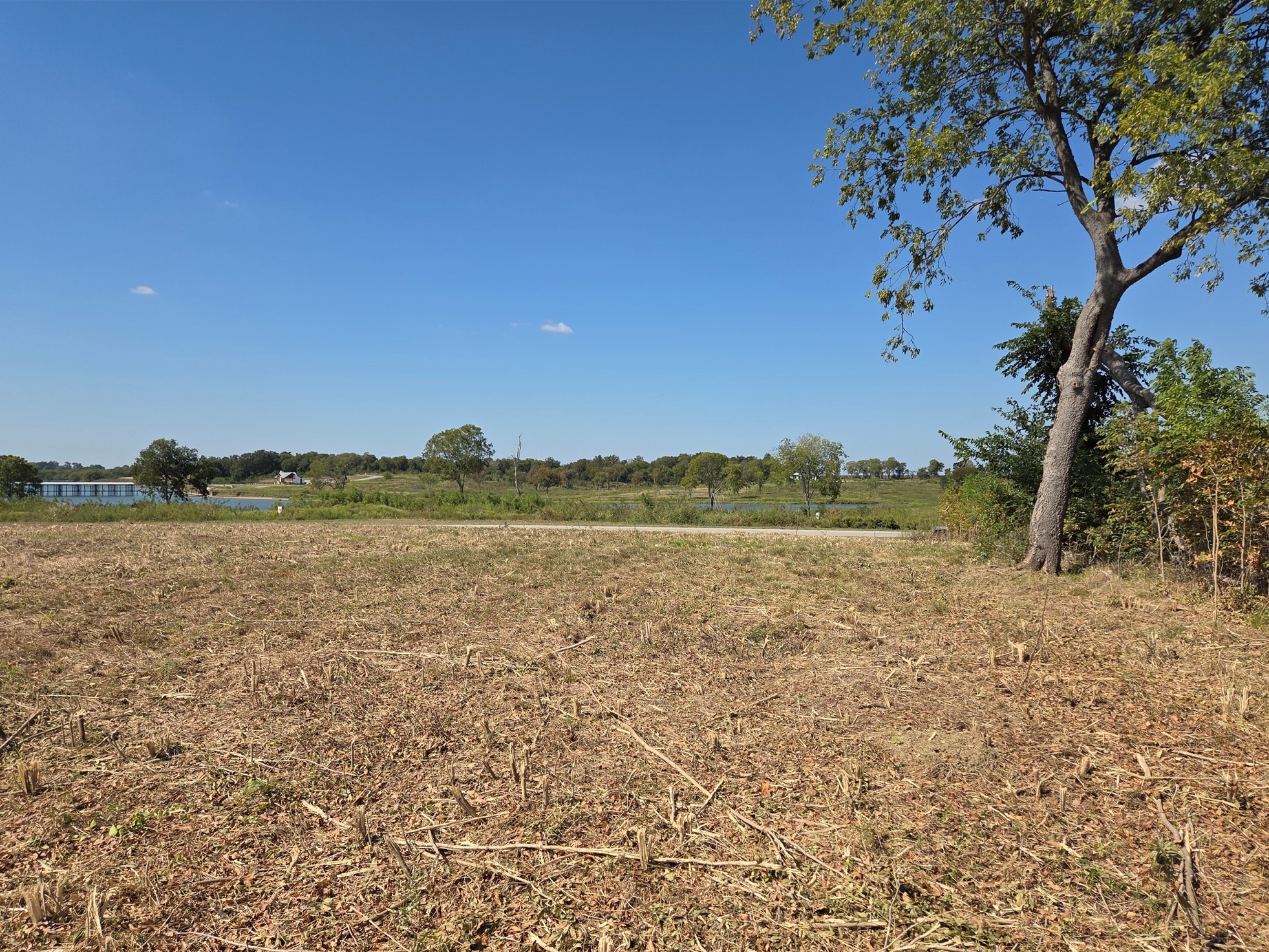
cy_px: 496
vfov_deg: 56.8
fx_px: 880
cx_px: 629
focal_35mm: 24
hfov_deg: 71.6
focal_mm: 5.4
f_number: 1.8
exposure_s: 1/6412
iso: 80
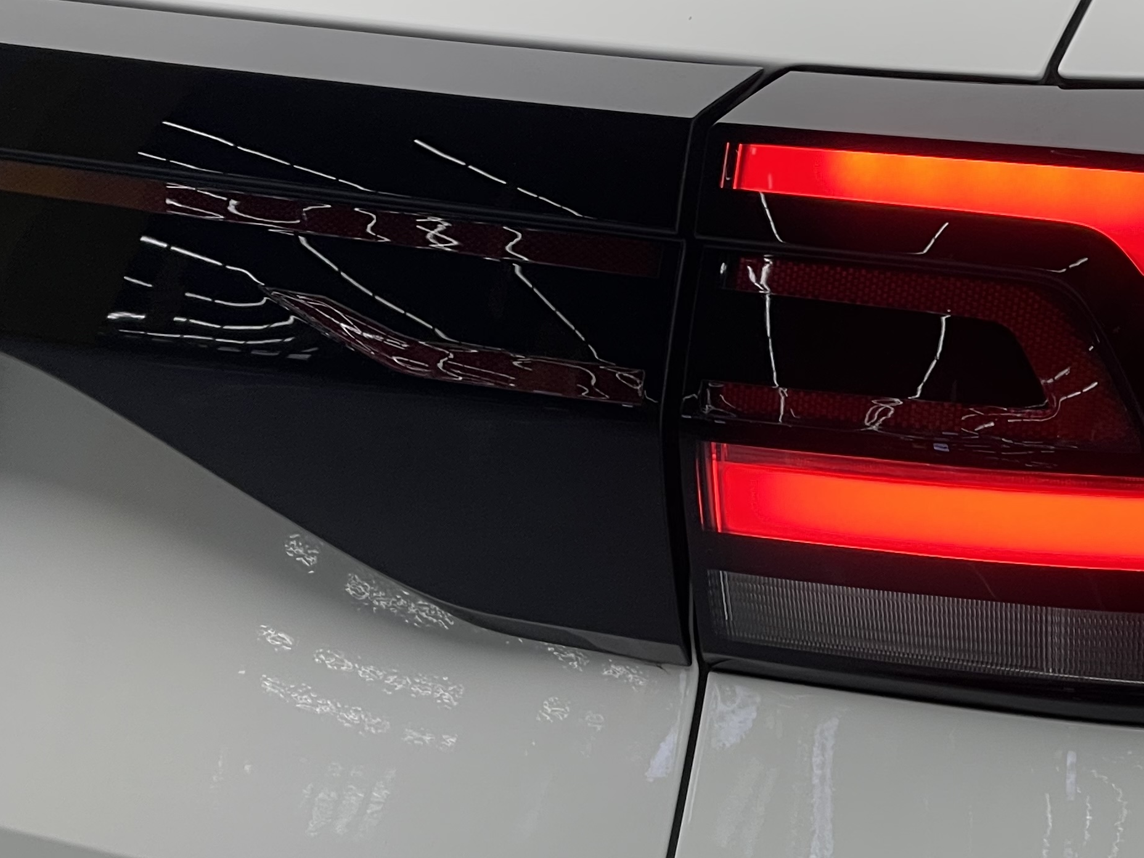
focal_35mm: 139
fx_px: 4594
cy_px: 433
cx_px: 963
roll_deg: -1.6
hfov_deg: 14.1
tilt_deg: -10.4
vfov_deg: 10.7
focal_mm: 7.5
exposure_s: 1/100
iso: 50
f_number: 2.2
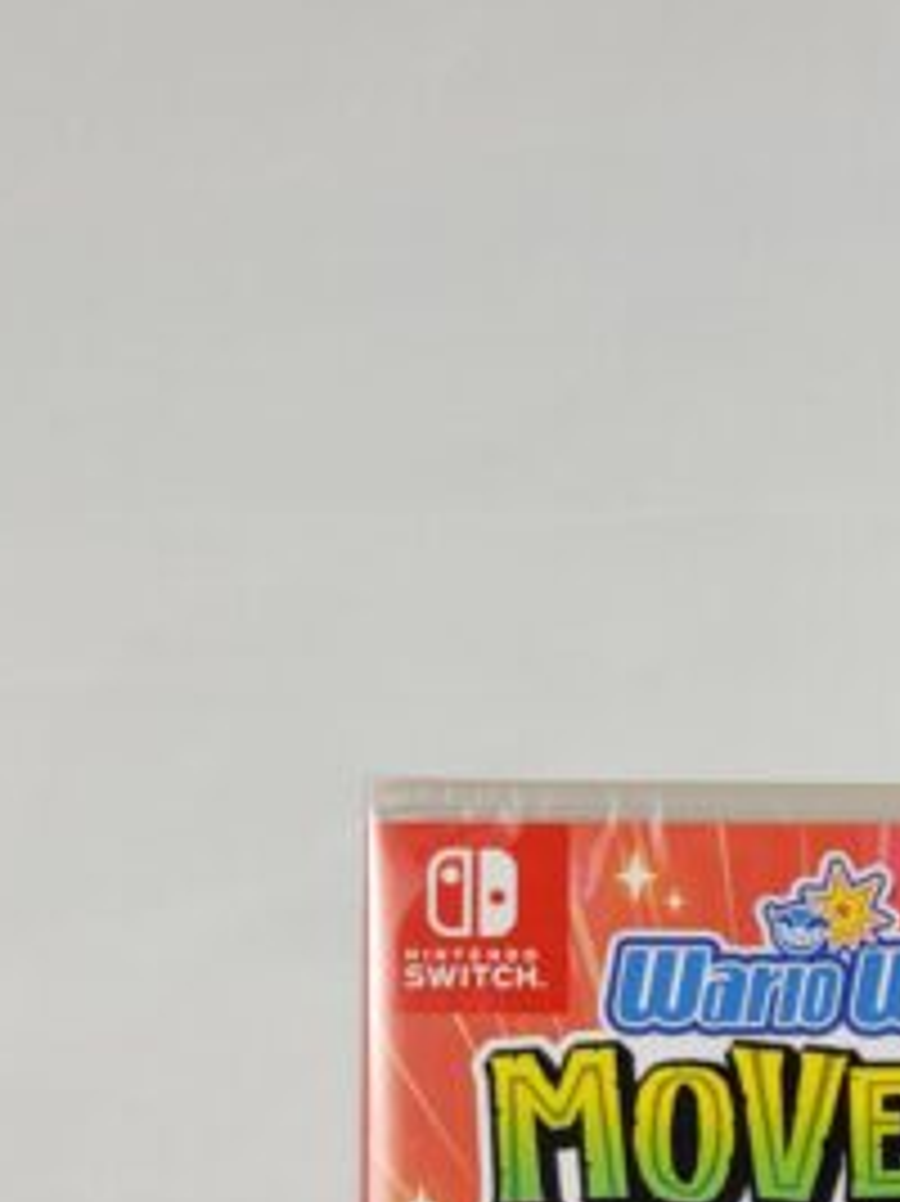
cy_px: 1630
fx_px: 2706
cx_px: 788
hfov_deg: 18.6
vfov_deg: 22.1
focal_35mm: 78
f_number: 1.8
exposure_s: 1/272
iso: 40
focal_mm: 5.4
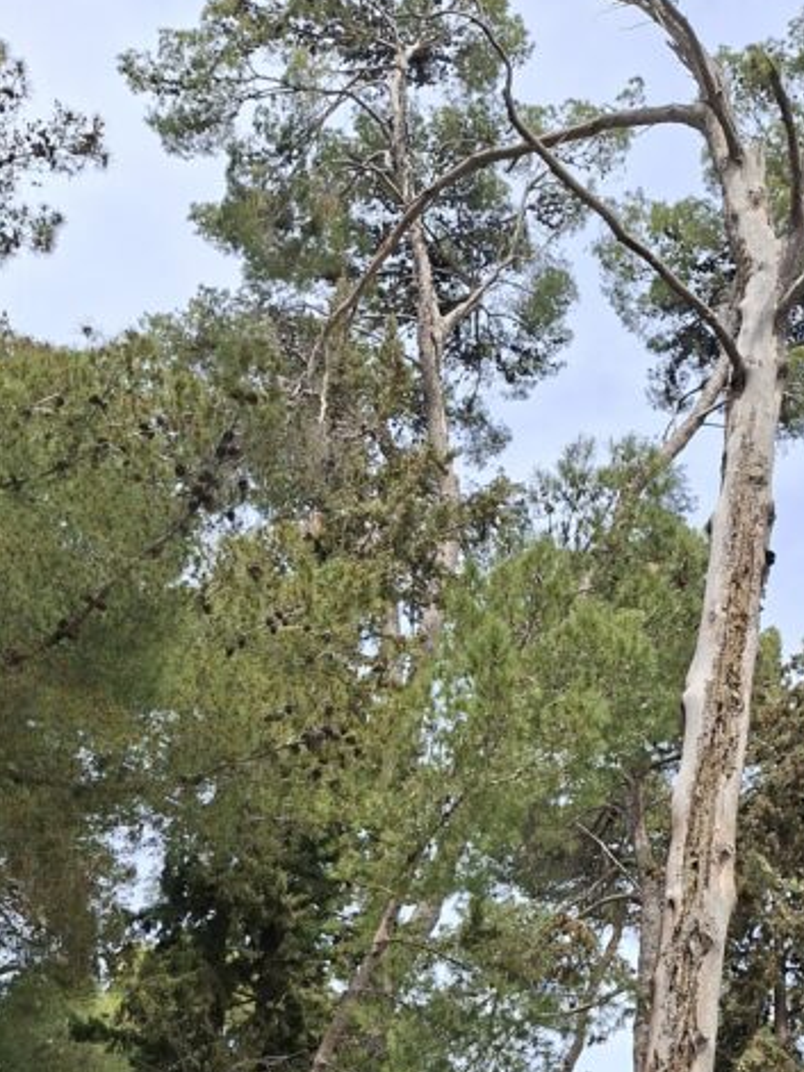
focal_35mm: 50
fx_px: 1549
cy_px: 951
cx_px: 506
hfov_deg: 29.0
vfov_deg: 36.0
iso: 50
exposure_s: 1/2119
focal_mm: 5.54
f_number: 1.8
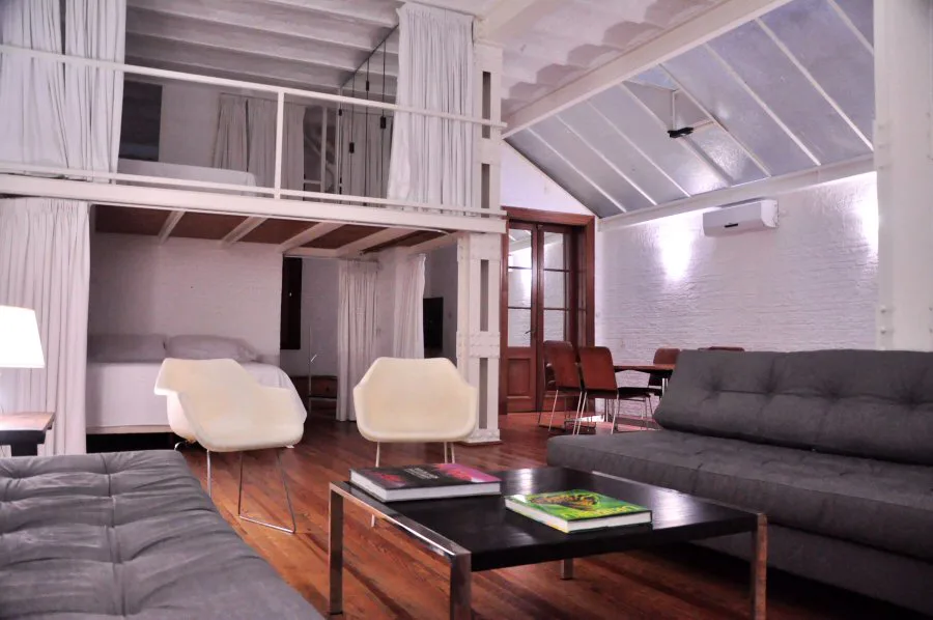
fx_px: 699
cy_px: 310
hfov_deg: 67.4
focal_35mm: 27
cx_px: 466
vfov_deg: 47.8
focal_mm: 18
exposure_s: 1/50
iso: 2500
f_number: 3.5
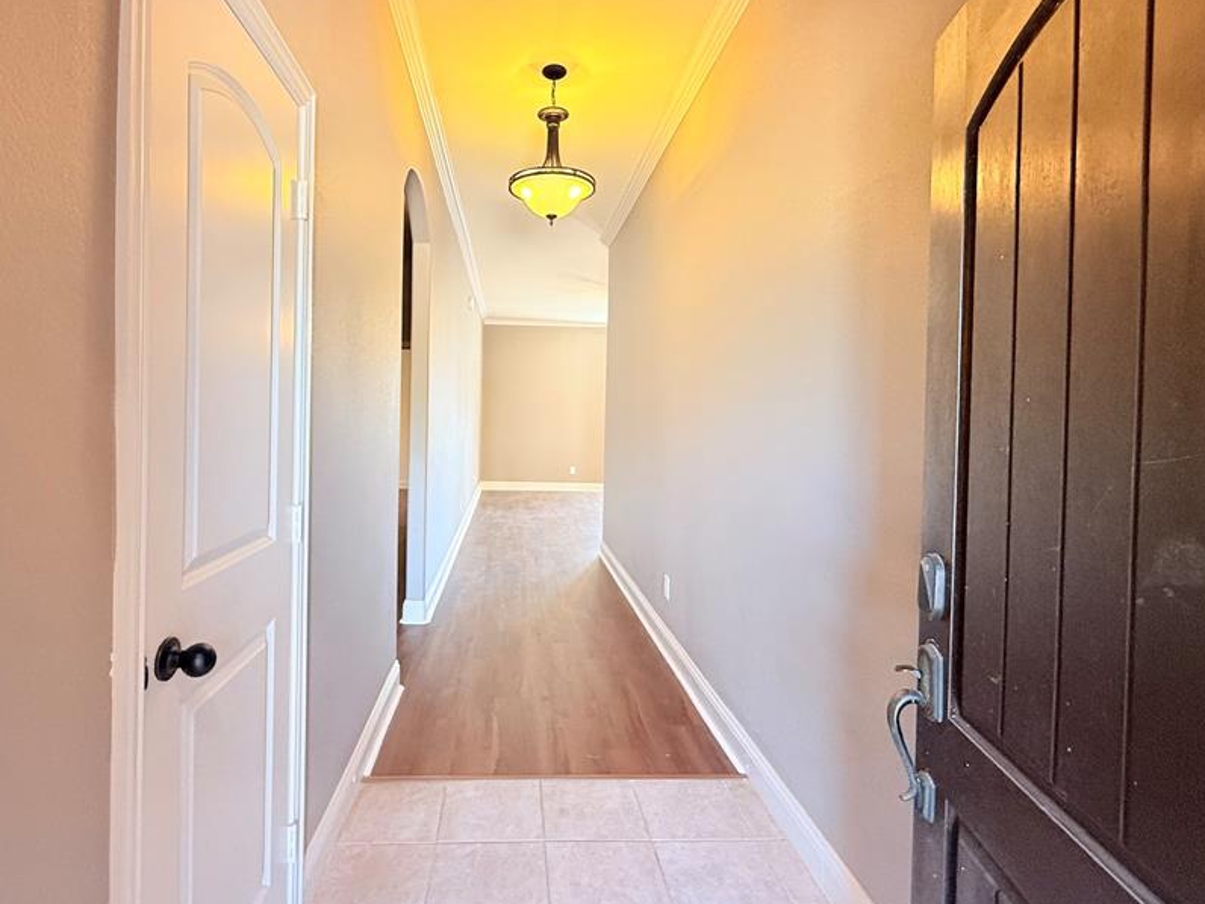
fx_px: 627
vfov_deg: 71.5
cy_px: 427
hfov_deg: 87.5
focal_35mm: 18
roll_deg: -1.4
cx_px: 545
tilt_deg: -1.3
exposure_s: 1/60
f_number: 2.2
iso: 320
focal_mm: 2.22
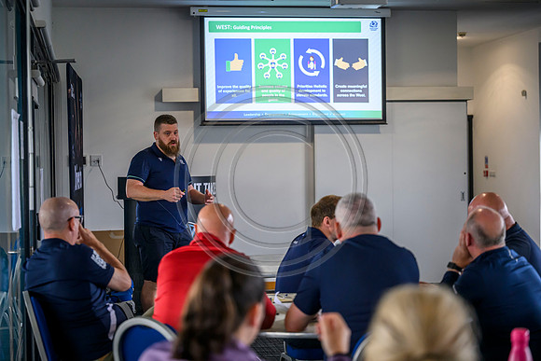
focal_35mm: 78
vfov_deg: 17.5
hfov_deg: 26.0
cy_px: 180
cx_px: 270
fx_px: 1172
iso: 2000
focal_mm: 78
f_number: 3.2
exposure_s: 1/800
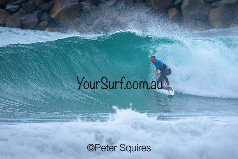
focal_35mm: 895
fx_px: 5915
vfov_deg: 1.5
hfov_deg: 2.3
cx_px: 133
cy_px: 70
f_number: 6.3
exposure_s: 1/2000
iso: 720
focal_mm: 800
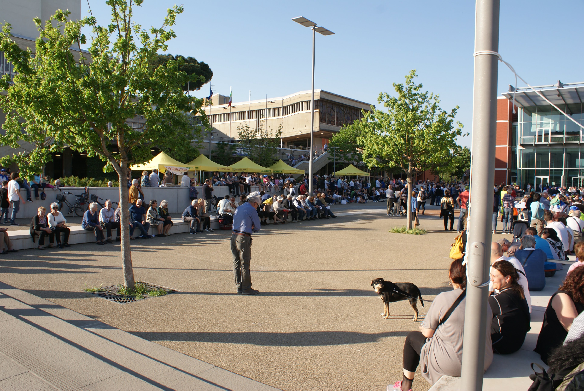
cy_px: 196
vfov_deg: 48.0
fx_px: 439
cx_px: 292
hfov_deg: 67.3
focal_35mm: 27
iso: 100
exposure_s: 1/80
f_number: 10
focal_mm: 18
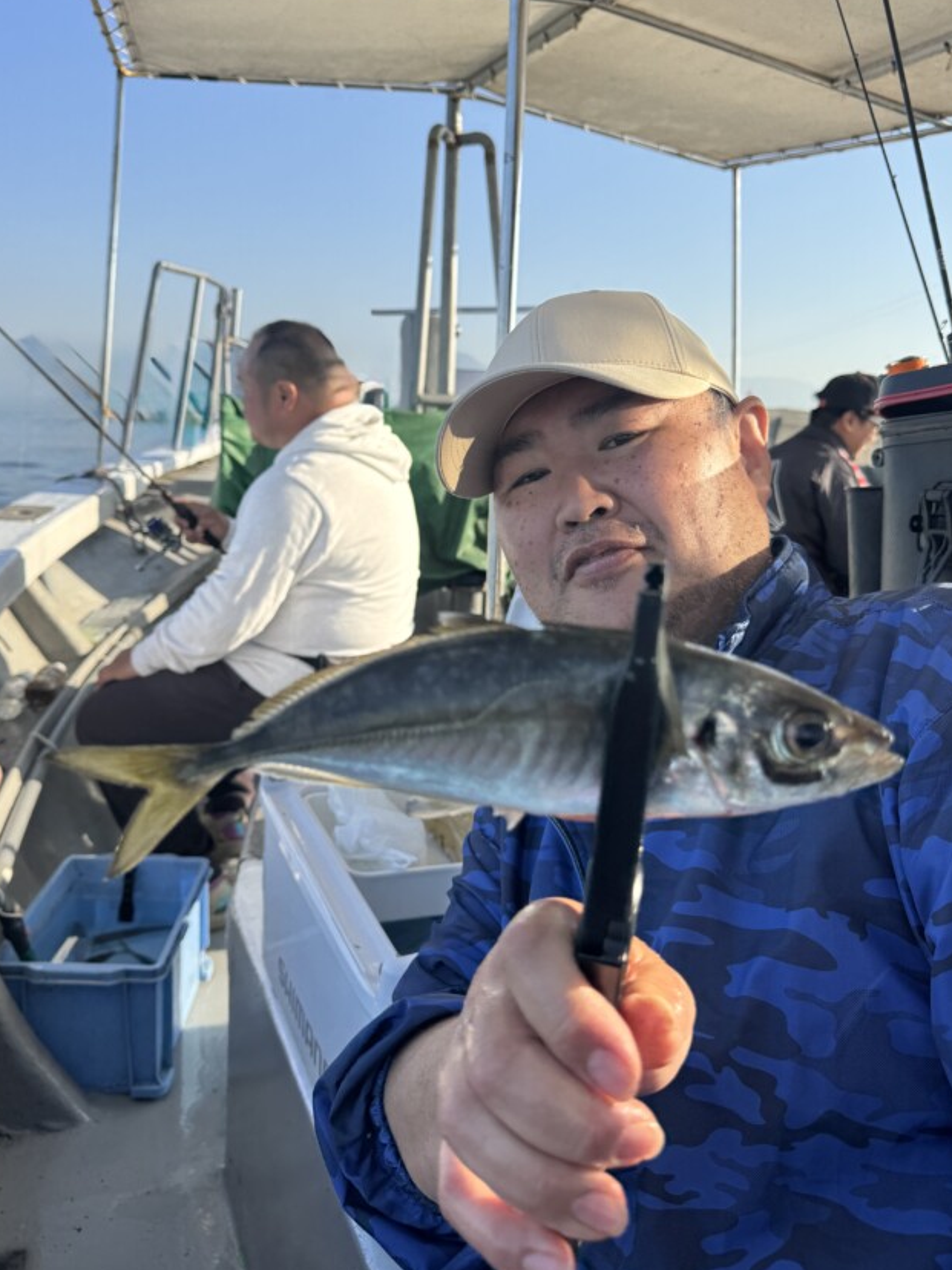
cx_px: 492
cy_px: 598
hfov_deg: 48.2
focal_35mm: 29
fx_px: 1063
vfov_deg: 61.6
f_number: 1.78
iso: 80
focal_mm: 6.76
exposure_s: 1/1721
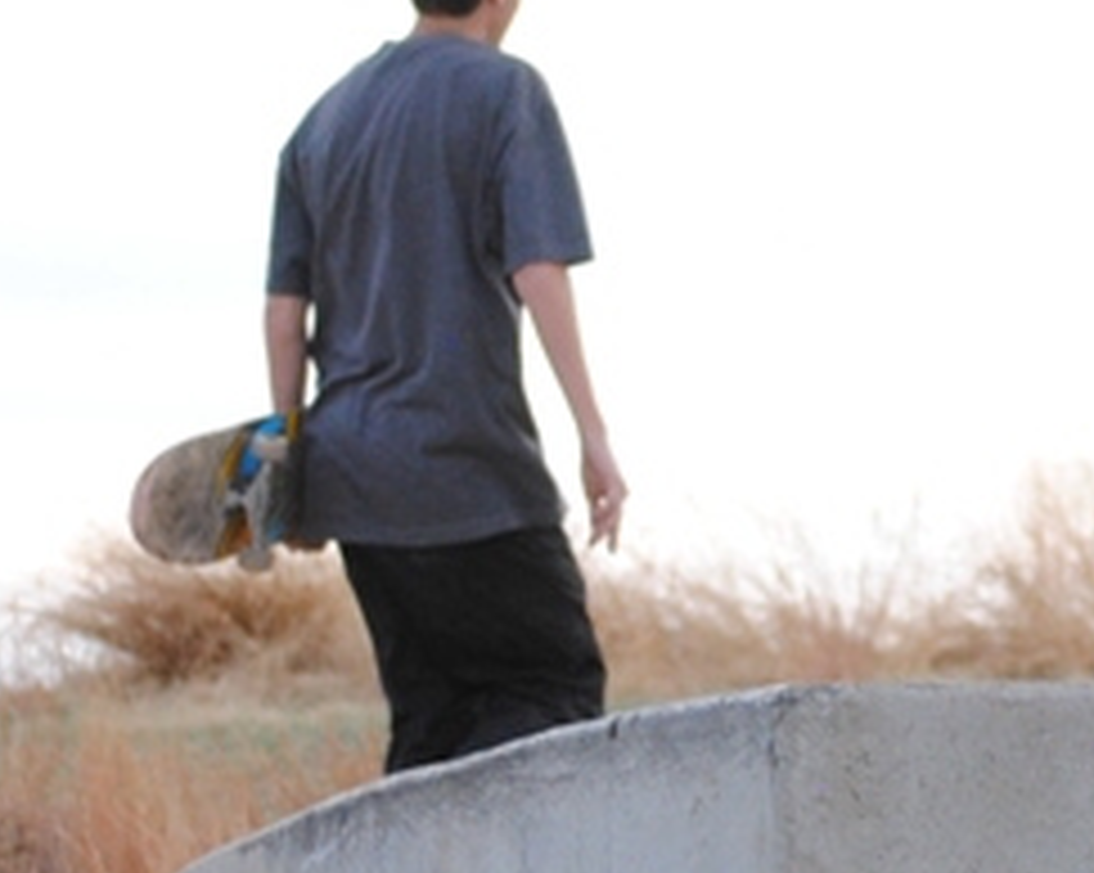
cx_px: 1580
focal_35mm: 371
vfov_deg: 4.2
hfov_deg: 5.2
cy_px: 158
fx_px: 12011
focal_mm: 55
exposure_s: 1/500
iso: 400
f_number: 4
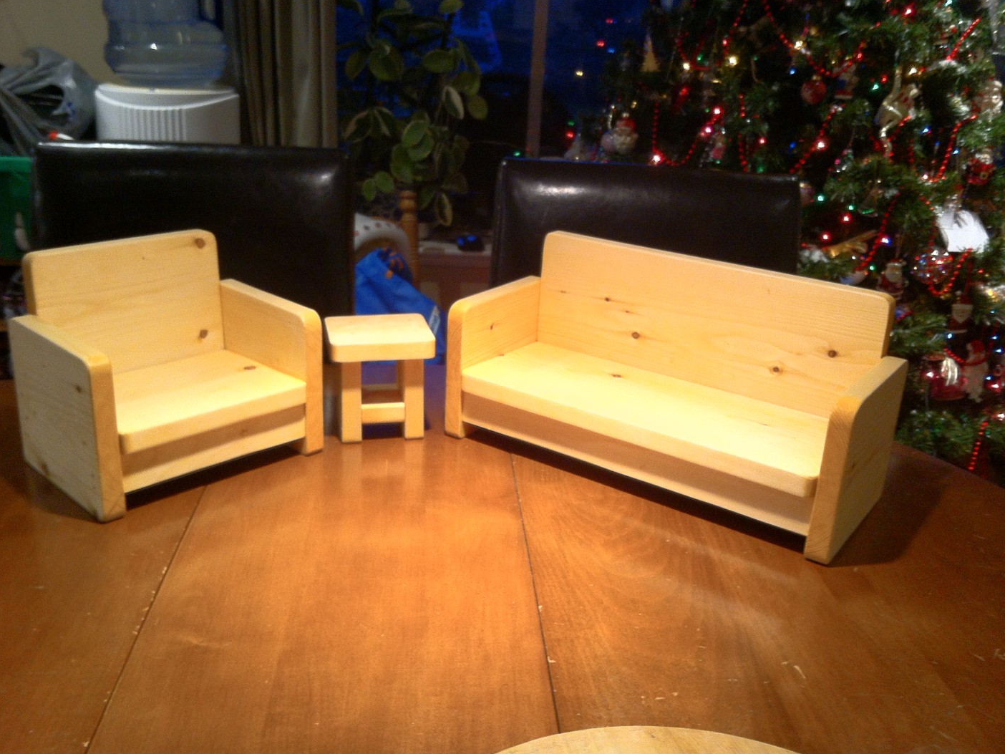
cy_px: 372
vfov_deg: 39.7
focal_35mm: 36
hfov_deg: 51.4
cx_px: 503
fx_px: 1045
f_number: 2.8
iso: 100
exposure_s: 1/15
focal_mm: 3.85
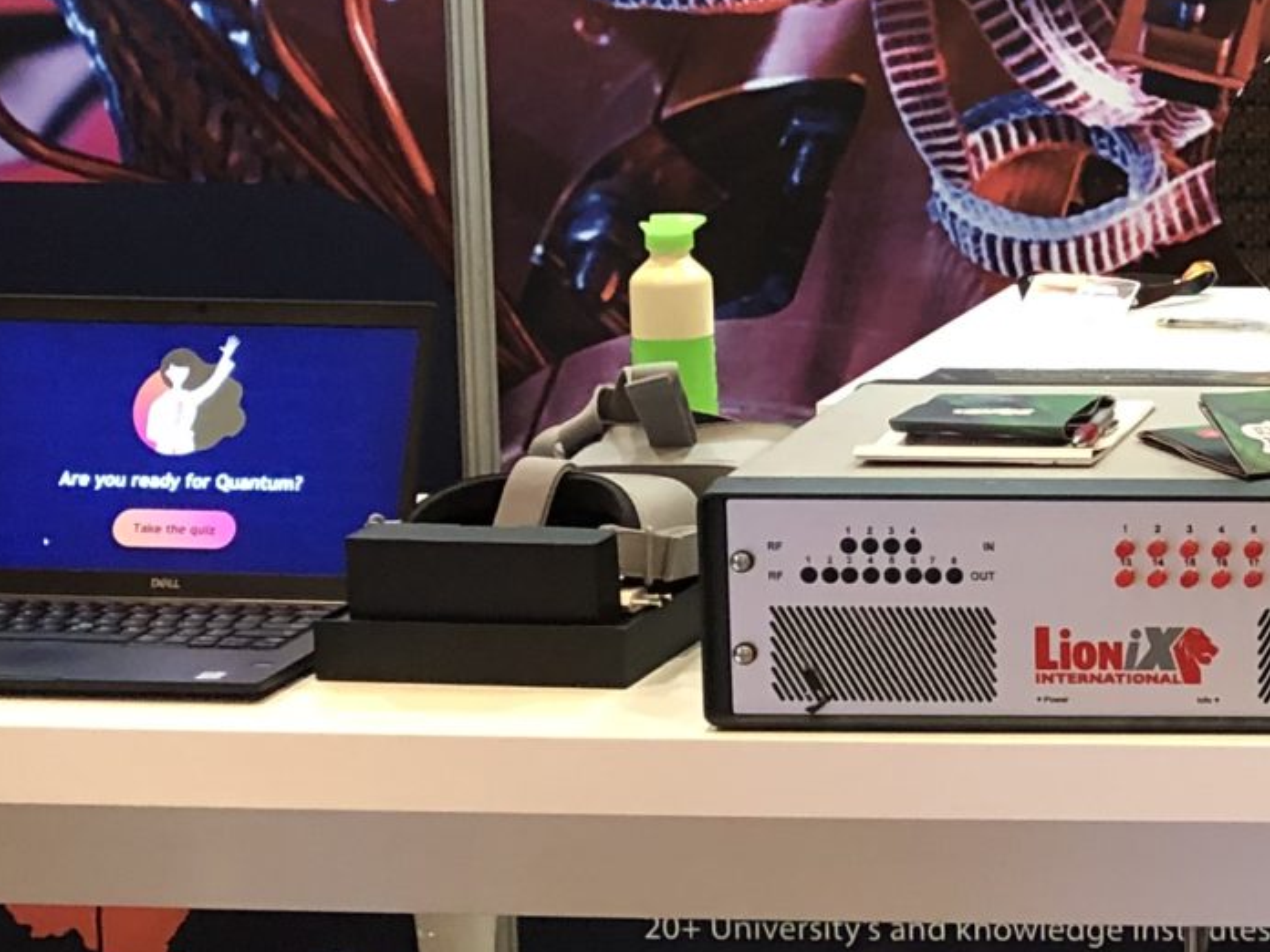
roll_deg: -0.8
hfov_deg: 17.5
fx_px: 3779
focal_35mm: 103
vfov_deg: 14.3
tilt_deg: -8.0
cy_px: 299
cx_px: 1797
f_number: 1.8
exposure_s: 1/17
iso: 100
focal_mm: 3.99
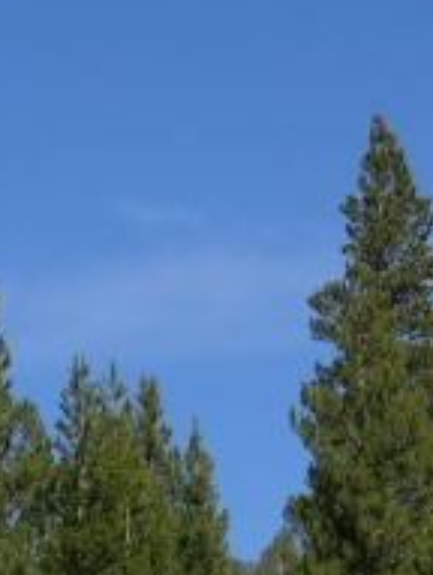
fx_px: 5469
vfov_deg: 5.9
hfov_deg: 4.5
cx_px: 415
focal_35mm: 329
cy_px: 870
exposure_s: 1/430
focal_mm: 21
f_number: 5.5
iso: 50
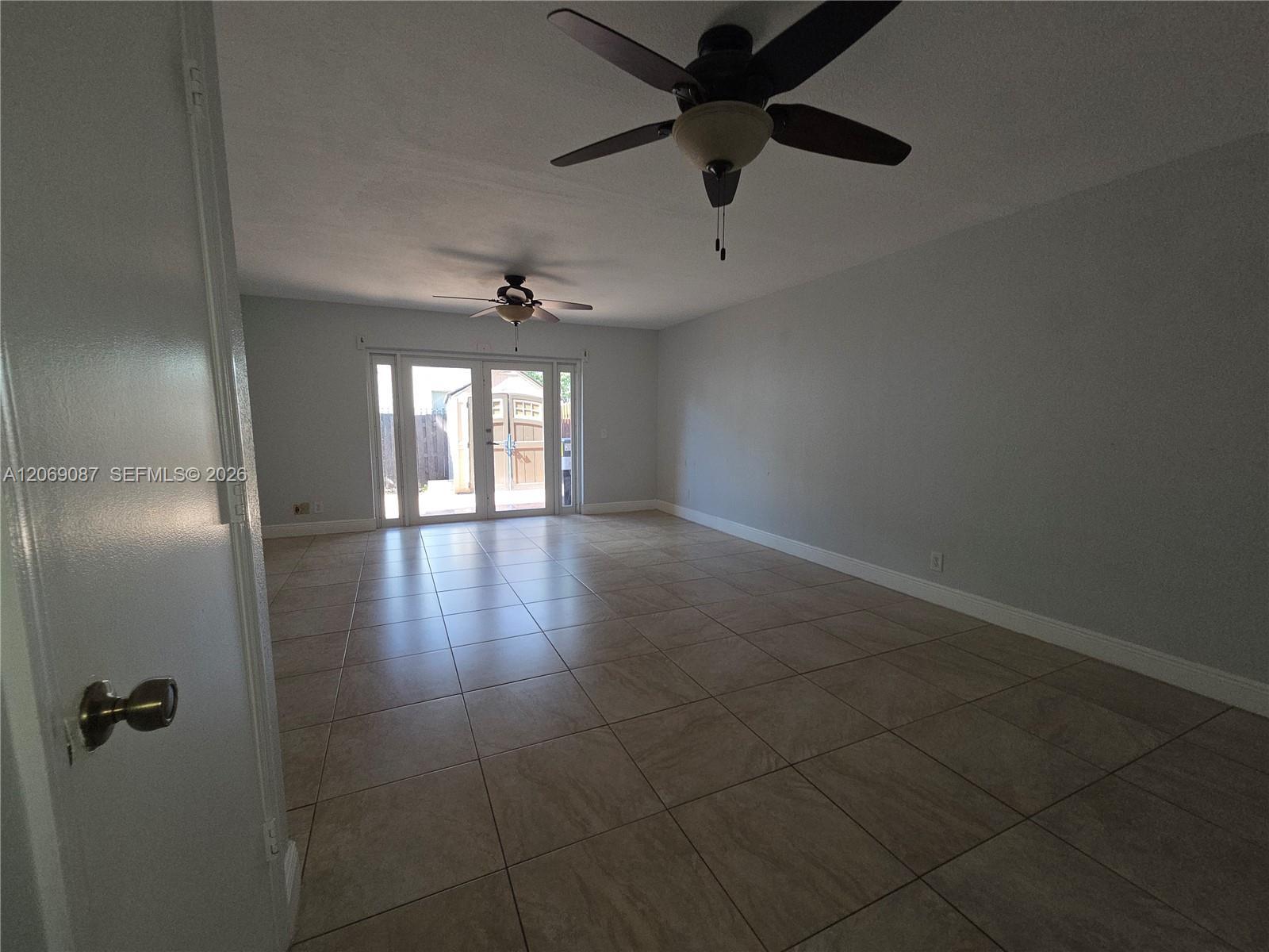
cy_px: 476
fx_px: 477
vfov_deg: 89.9
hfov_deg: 106.2
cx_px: 634
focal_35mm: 13
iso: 50
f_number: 2.2
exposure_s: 1/60
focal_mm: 2.2
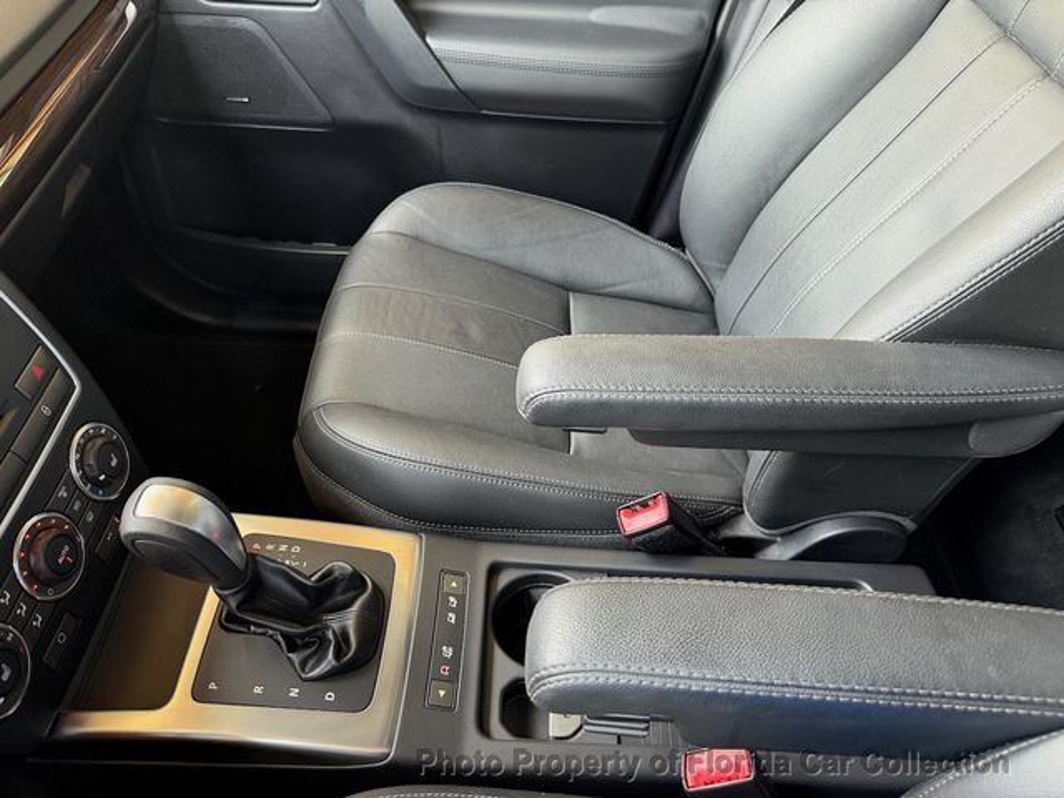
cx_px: 532
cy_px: 399
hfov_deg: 71.6
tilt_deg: -45.8
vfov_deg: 56.8
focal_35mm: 24
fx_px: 738
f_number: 1.78
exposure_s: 1/60
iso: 250
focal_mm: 6.76
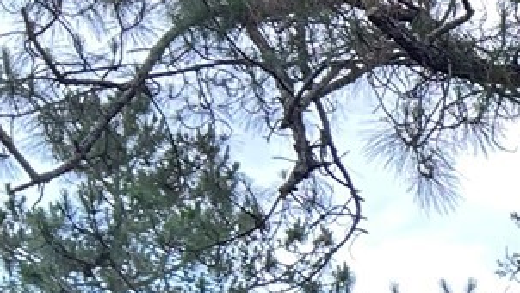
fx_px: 2069
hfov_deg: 11.5
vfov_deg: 7.6
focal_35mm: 150
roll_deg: +0.5
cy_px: 650
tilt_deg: +0.2
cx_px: 1293
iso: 64
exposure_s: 1/150
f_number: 1.5
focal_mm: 5.7
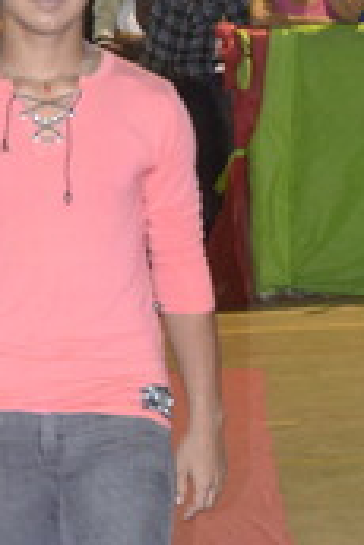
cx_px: 41
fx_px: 4056
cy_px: 467
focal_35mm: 268
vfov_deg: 7.7
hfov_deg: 5.1
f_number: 5
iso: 3200
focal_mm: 62
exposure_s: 1/60
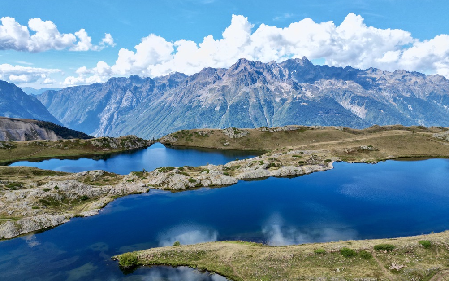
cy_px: 123
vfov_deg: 47.5
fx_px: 318
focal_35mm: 26
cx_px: 228
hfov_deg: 70.4
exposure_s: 1/2500
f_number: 1.7
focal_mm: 6.72
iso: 200
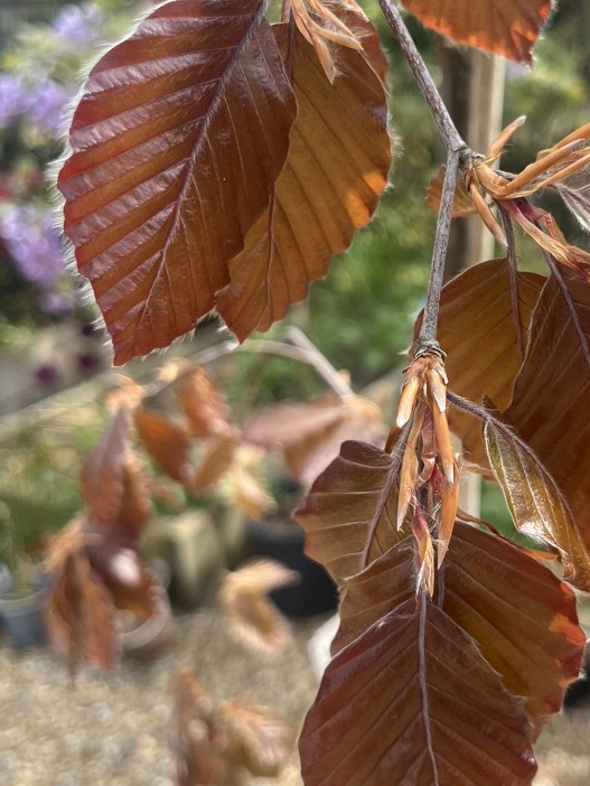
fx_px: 908
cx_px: 433
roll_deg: +3.3
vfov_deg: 46.8
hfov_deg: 35.3
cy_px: 405
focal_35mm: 40
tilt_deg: -21.8
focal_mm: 5.1
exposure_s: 1/891
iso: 50
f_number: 1.6
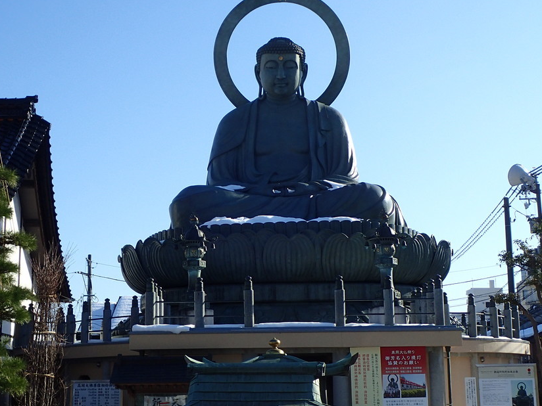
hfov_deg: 32.7
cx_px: 245
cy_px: 196
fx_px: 924
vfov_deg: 24.8
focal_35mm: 59
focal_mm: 6.86
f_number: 3.5
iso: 100
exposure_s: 1/800
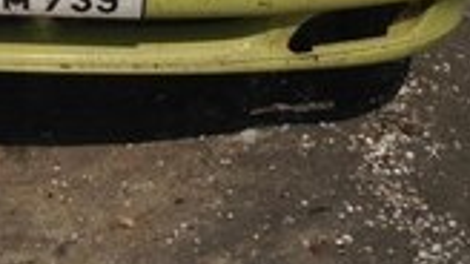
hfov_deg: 19.3
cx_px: 43
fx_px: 1358
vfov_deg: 10.3
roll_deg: +0.8
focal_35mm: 109
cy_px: -238
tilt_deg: -7.6
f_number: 2.4
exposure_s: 1/6803
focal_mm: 4.12
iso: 50
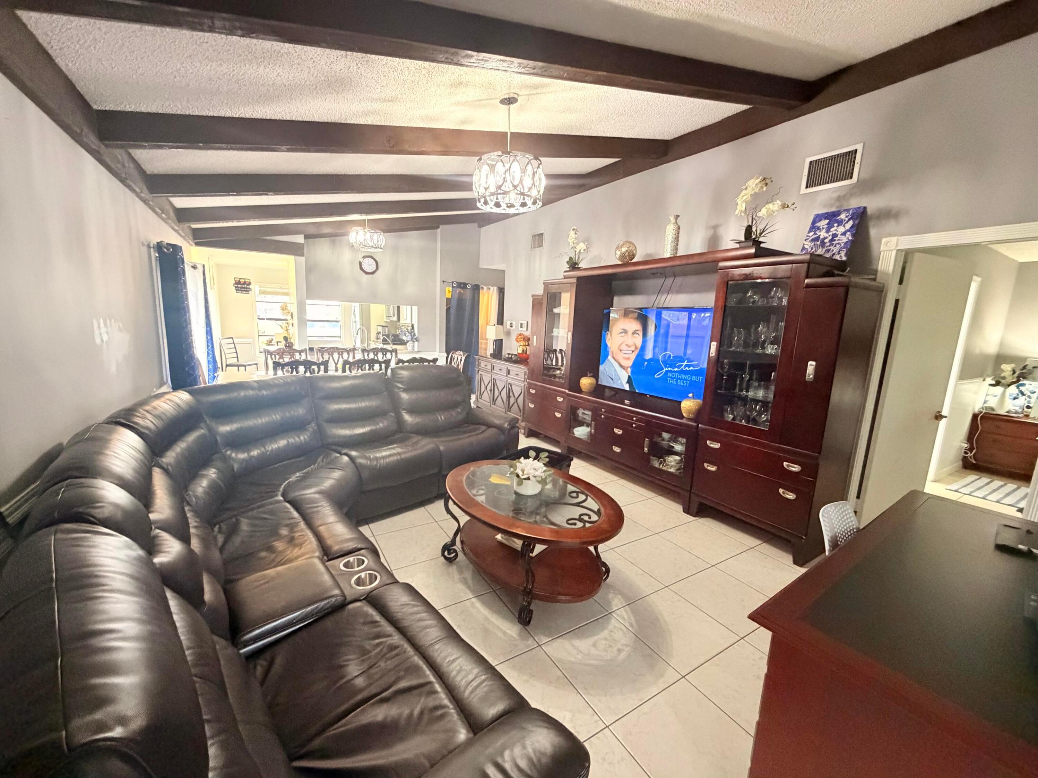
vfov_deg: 85.7
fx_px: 420
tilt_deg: -9.6
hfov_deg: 102.1
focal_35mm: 14
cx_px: 519
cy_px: 389
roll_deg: -1.6
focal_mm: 2.22
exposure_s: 1/60
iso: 800
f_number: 2.2
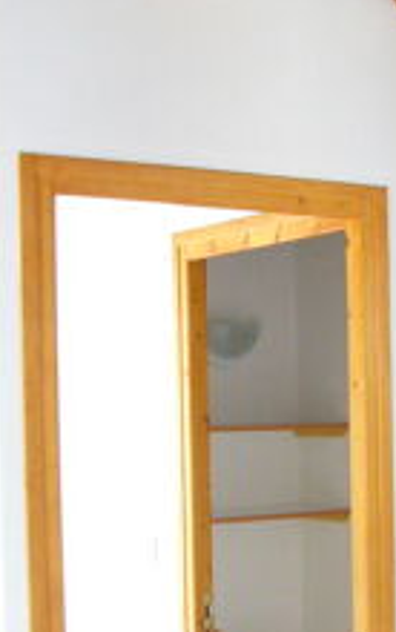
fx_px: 1274
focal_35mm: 74
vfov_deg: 27.6
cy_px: 438
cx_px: 298
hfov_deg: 17.6
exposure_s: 1/8
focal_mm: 6
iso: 200
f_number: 2.8
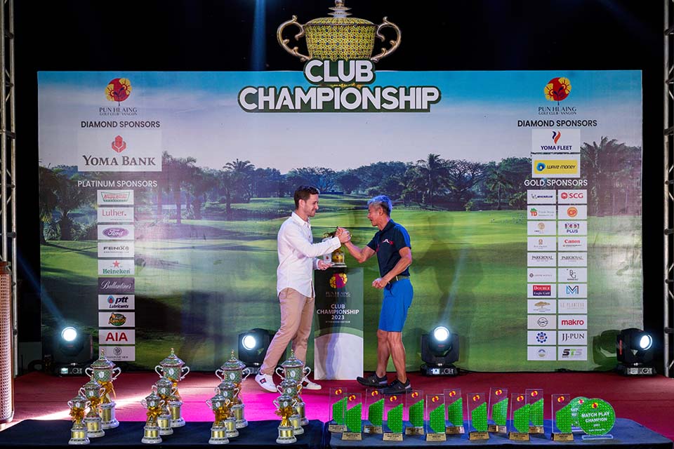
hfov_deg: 55.8
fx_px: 637
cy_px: 224
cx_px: 337
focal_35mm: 34
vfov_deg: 38.9
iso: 1000
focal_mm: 34
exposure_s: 1/200
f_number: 6.3
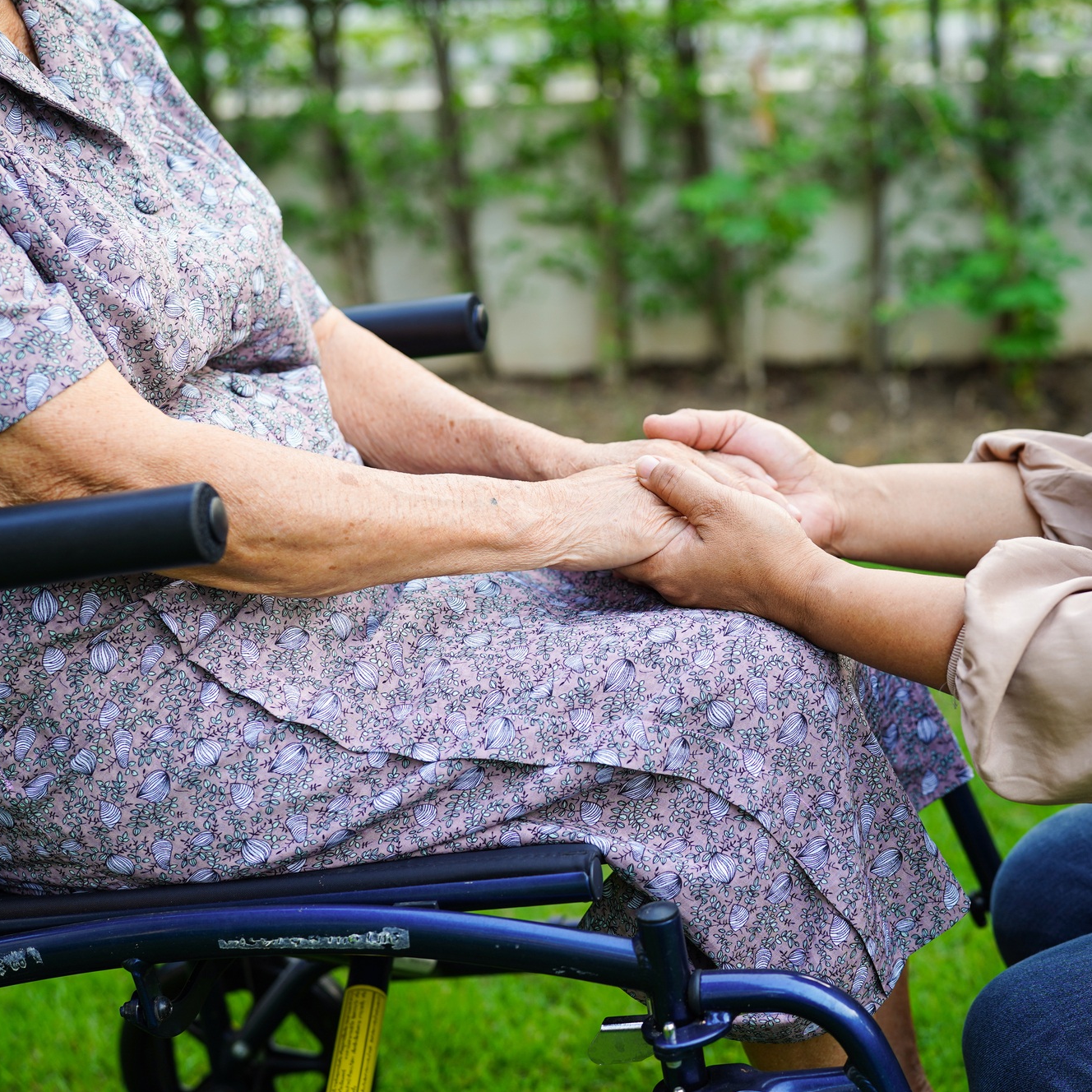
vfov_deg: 26.9
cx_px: 760
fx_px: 2284
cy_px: 546
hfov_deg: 26.7
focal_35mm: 64
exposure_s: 1/60
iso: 125
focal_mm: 50
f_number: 2.5
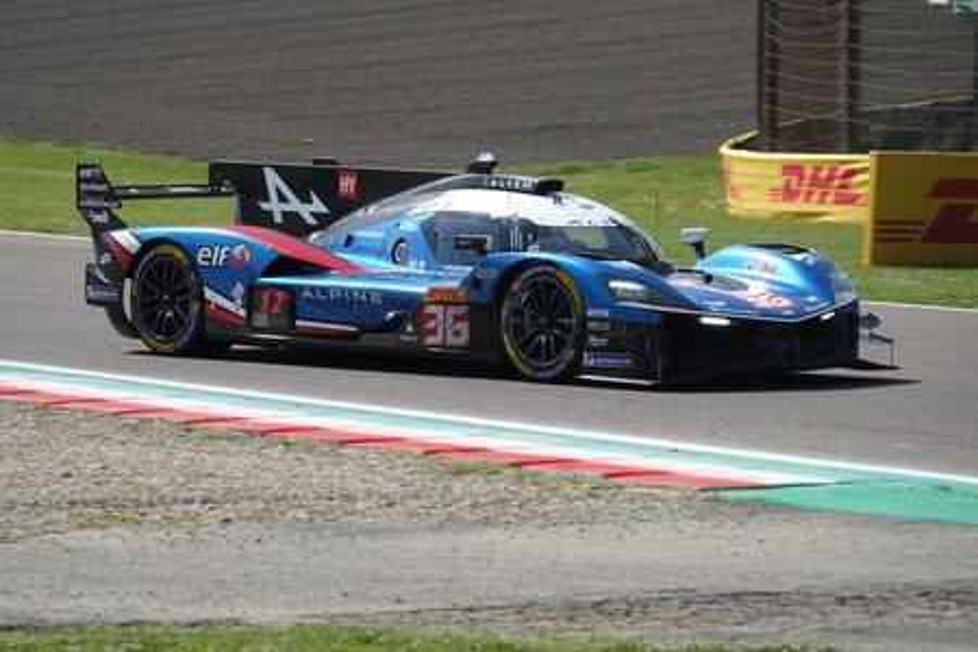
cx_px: 489
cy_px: 326
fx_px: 5813
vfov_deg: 6.4
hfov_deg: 9.6
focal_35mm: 214
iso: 100
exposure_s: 1/1000
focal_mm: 78.39
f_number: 4
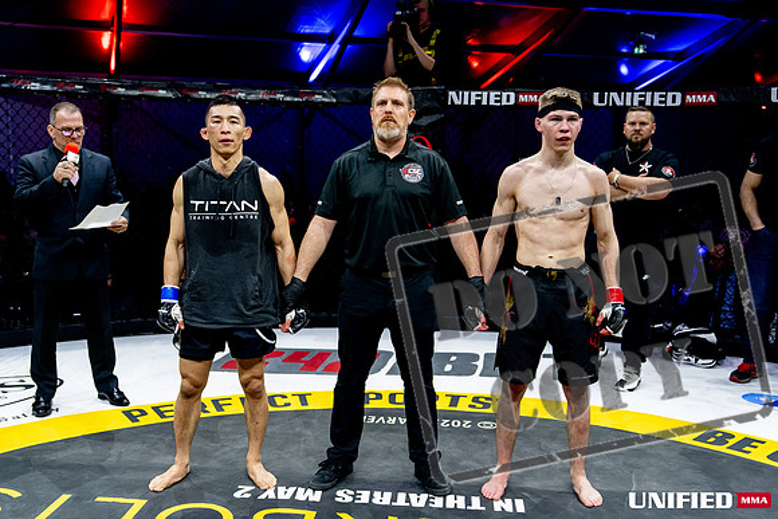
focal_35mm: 38
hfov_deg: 51.2
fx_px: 811
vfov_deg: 35.5
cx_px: 358
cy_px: 271
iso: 3200
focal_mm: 34
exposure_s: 1/1250
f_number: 2.8
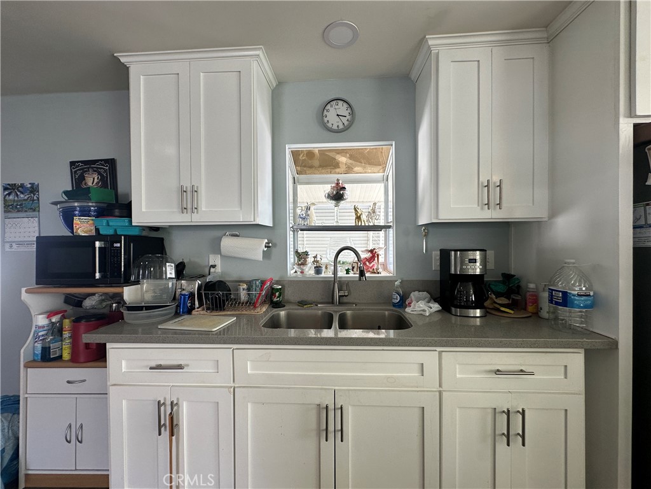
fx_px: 263
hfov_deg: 102.1
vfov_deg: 85.7
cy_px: 244
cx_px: 326
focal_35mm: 14
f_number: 2.2
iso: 80
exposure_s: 1/120
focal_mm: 2.22
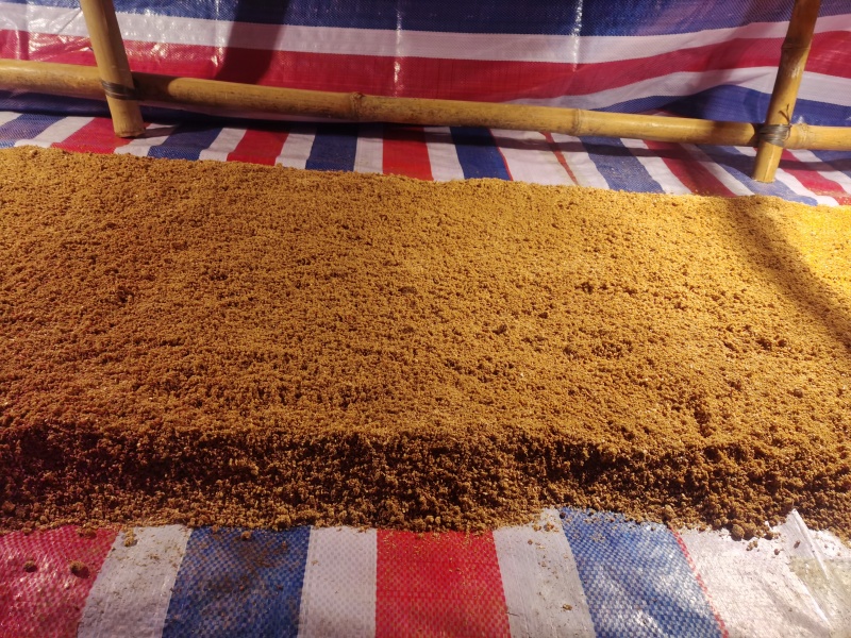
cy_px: 319
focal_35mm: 27
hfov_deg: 65.3
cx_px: 426
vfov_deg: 51.4
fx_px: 664
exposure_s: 1/50
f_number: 1.8
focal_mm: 5.58
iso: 125
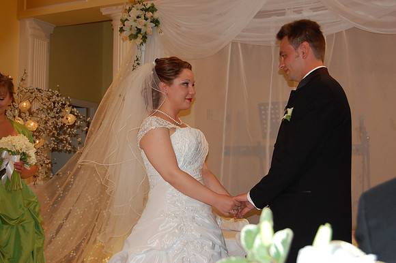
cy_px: 132
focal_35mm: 52
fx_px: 577
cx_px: 198
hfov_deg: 37.9
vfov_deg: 25.7
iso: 400
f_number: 4.8
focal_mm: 35
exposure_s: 1/60
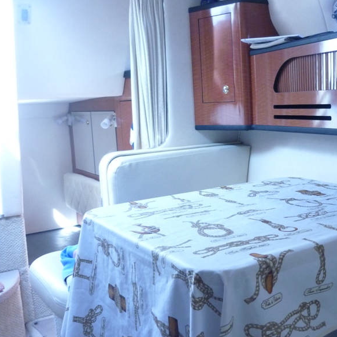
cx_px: 223
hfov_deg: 41.4
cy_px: 173
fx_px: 441
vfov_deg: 41.9
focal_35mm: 40
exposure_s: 1/125
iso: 400
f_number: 2.8
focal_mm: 5.5
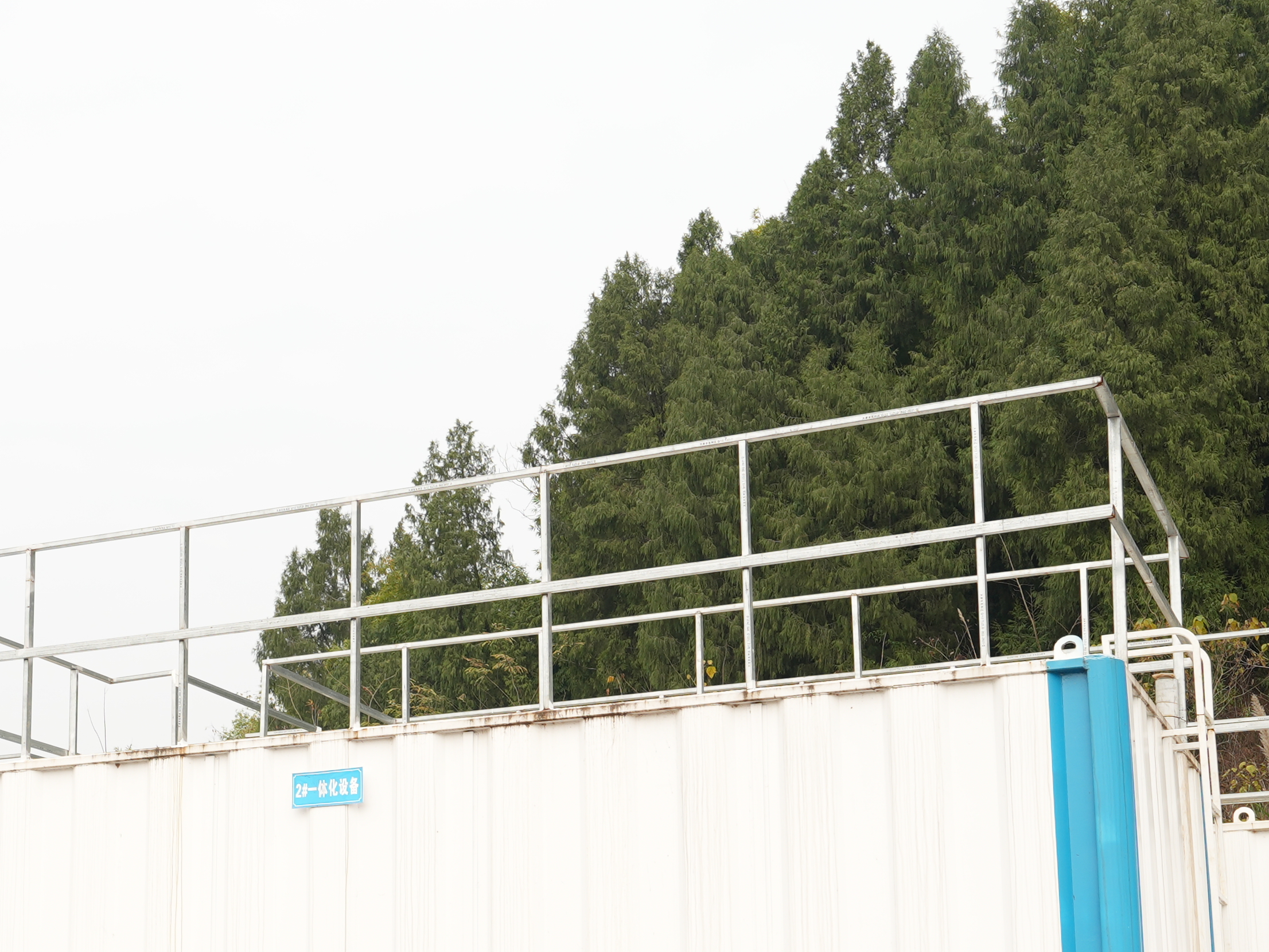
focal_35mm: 59
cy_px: 808
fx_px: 2163
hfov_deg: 31.9
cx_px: 262
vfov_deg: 24.3
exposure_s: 1/100
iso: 250
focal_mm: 32
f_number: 7.1
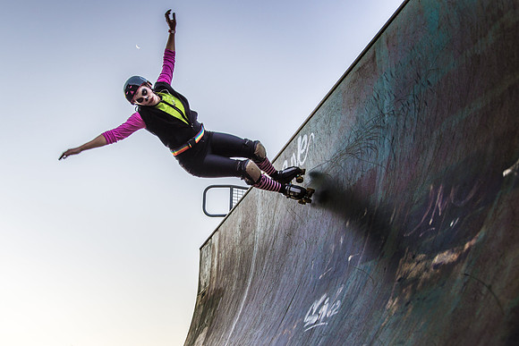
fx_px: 505
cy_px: 173
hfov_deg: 54.4
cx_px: 260
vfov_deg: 37.9
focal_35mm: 35
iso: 100
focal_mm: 35
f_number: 4
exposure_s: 1/180
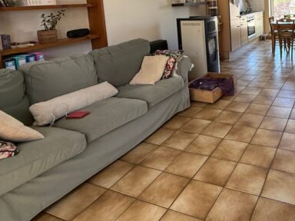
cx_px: 252
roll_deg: +2.8
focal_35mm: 28
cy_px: 22
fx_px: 239
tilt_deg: -6.1
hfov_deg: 56.8
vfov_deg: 45.2
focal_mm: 2.22
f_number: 2.2
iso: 160
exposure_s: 1/99
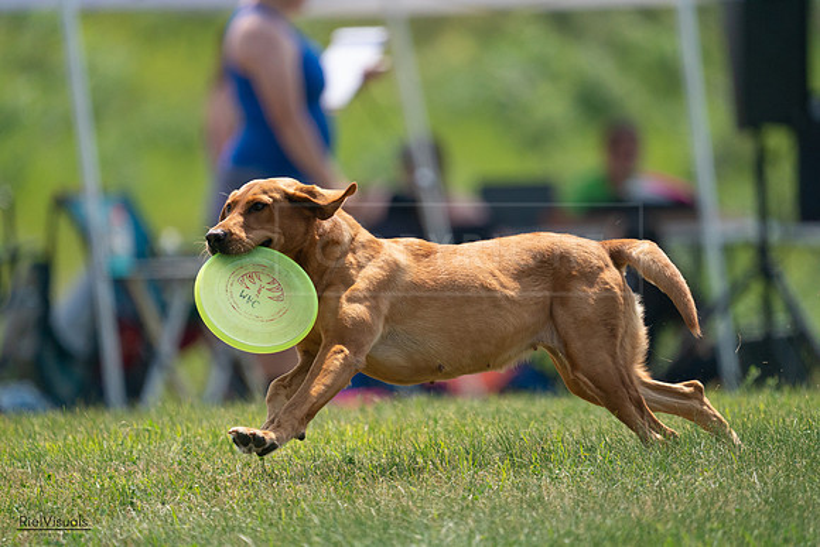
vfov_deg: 2.3
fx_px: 13669
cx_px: 410
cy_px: 274
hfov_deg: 3.4
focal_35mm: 600
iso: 1600
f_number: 6.3
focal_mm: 600
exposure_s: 1/4000
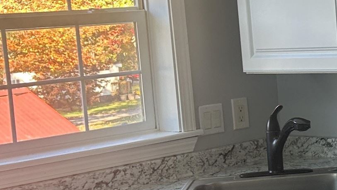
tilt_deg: -7.0
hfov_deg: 19.0
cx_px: 398
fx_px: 956
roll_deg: +4.1
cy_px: 93
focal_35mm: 107
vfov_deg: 11.3
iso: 64
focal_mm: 5.7
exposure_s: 1/121
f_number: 1.5
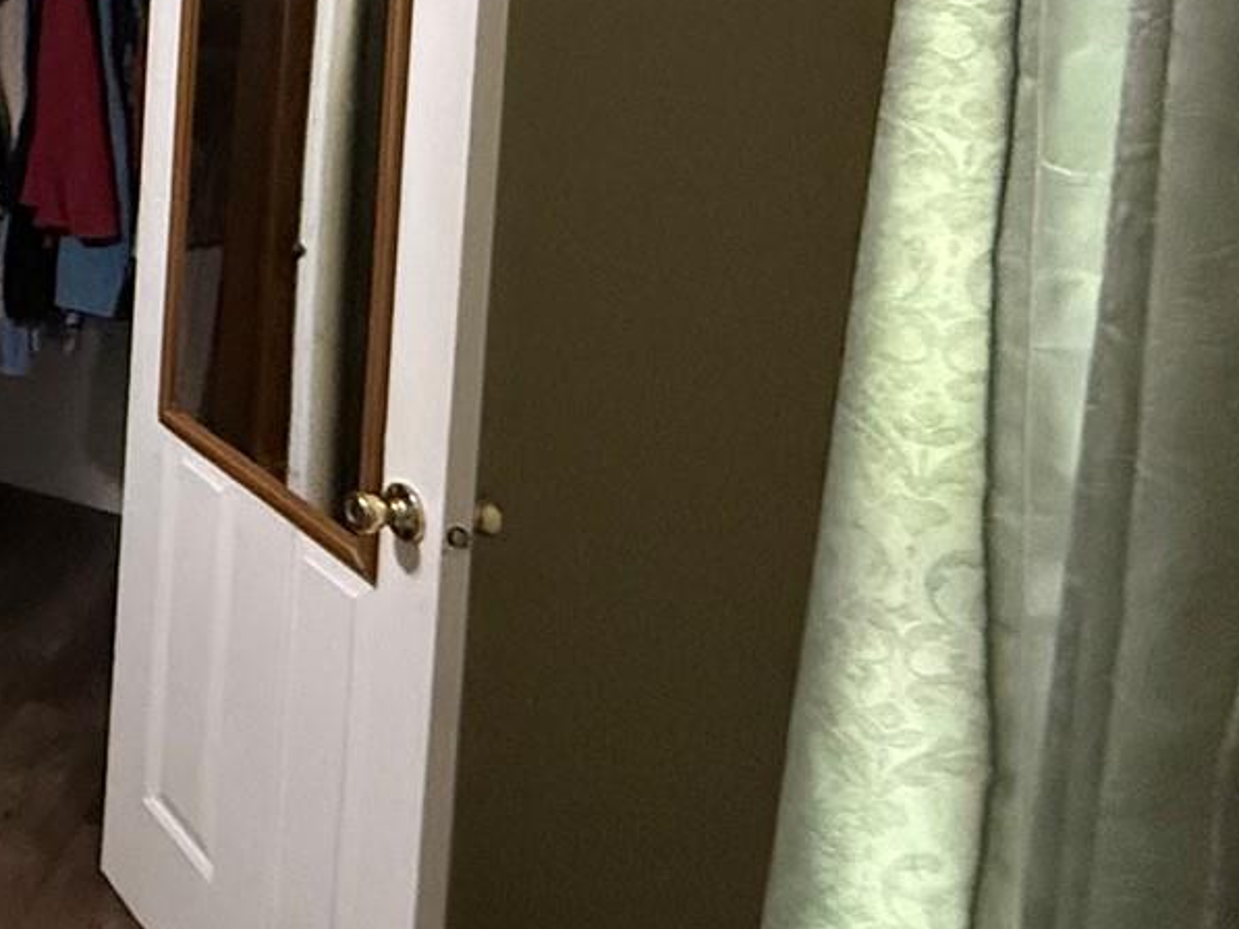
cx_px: -805
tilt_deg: -2.4
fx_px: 1718
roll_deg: -0.9
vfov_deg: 27.3
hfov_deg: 24.8
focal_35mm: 48
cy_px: -131
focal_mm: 2.22
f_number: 2.2
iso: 640
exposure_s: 1/60
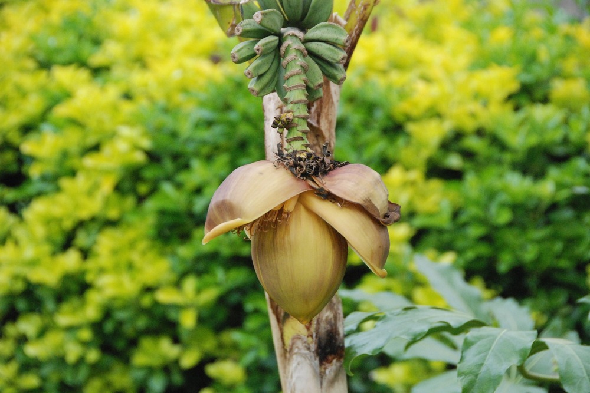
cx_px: 295
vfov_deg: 10.2
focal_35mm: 135
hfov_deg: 15.2
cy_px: 196
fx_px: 2213
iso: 1600
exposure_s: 1/640
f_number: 6.3
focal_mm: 90
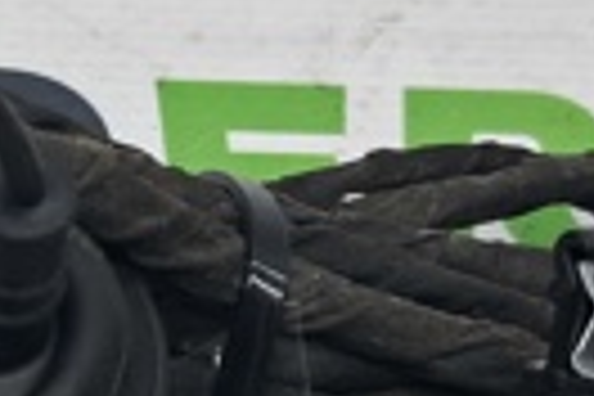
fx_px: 2244
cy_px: 448
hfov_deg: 14.8
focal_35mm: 136
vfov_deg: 10.0
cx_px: -4
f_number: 1.8
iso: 50
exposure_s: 1/100
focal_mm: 4
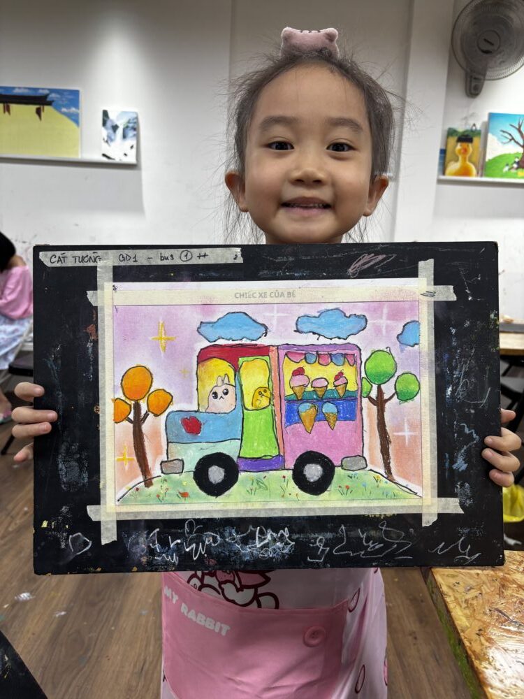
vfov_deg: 67.3
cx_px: 262
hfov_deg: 53.1
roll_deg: -3.7
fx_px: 525
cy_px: 350
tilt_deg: -10.9
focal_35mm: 26
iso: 40
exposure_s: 1/100
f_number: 1.6
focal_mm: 5.96
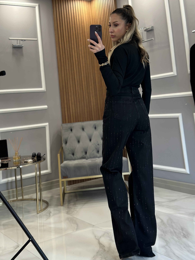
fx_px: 361
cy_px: 130
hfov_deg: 30.3
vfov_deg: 39.7
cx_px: 98
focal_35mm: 48
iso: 125
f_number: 1.78
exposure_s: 1/100
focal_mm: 6.86
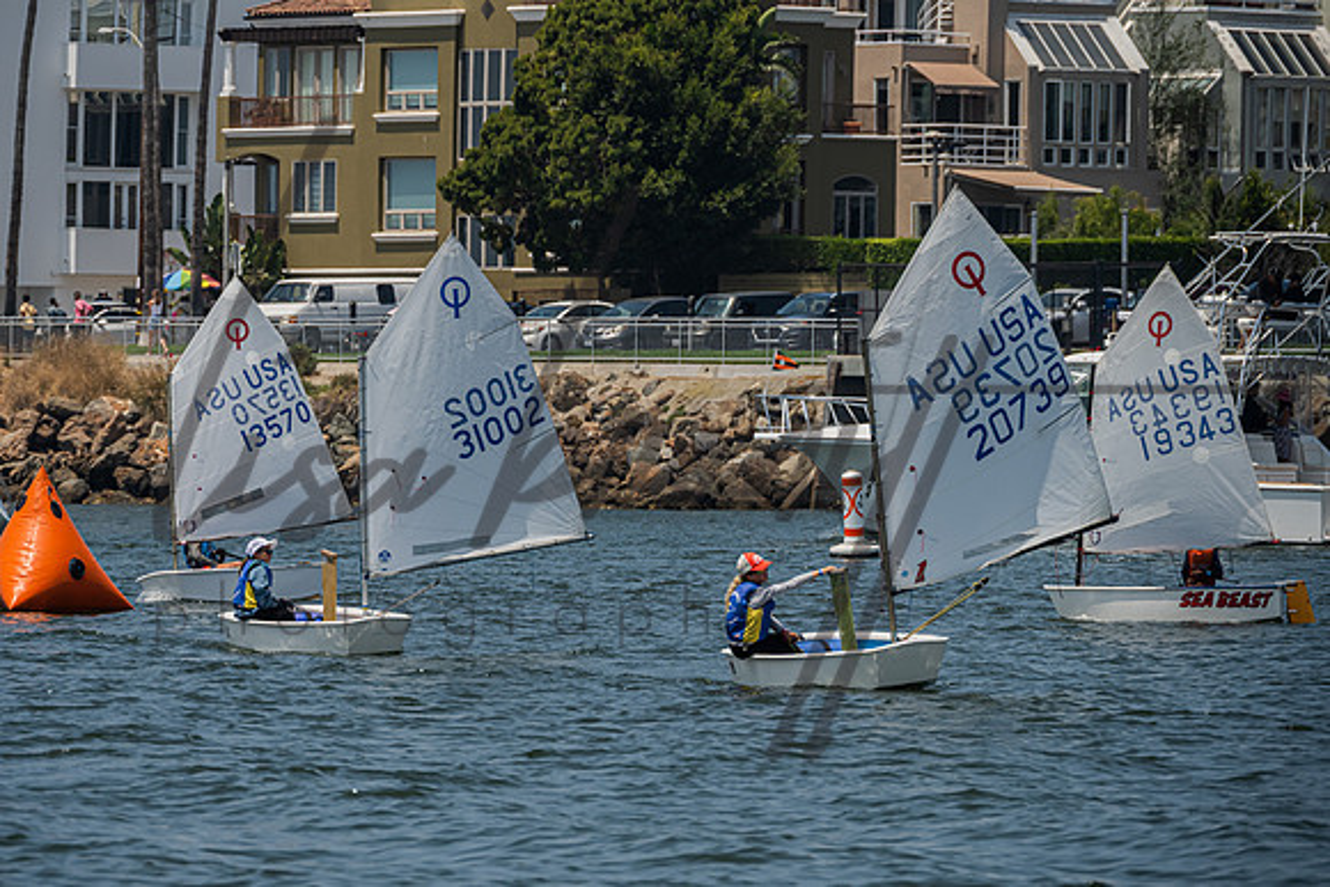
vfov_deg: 4.3
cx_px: 529
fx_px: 11745
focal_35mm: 318
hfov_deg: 6.5
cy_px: 474
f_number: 8
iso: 320
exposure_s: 1/1600
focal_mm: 260
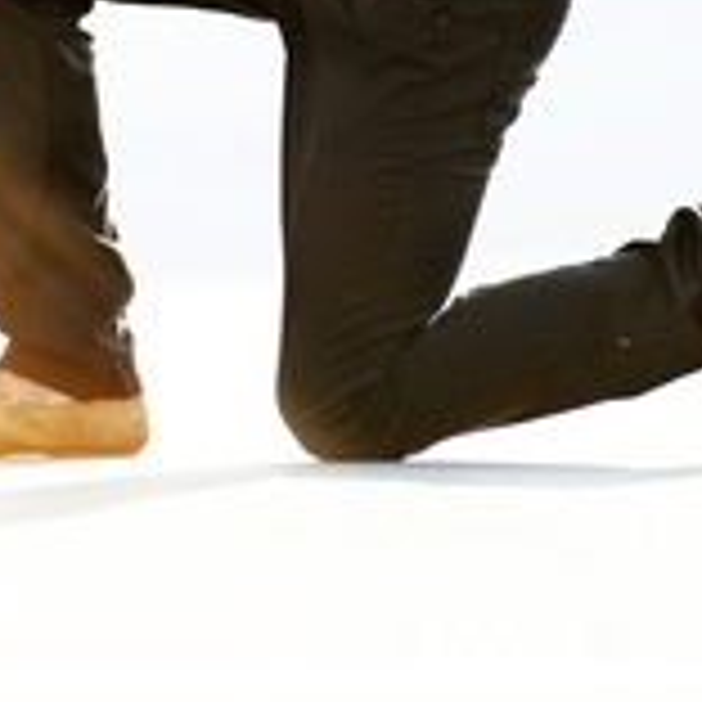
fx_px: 17277
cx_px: -14
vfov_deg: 2.3
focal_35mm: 753
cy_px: -324
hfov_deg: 2.3
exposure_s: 1/640
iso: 200
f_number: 2.8
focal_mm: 200
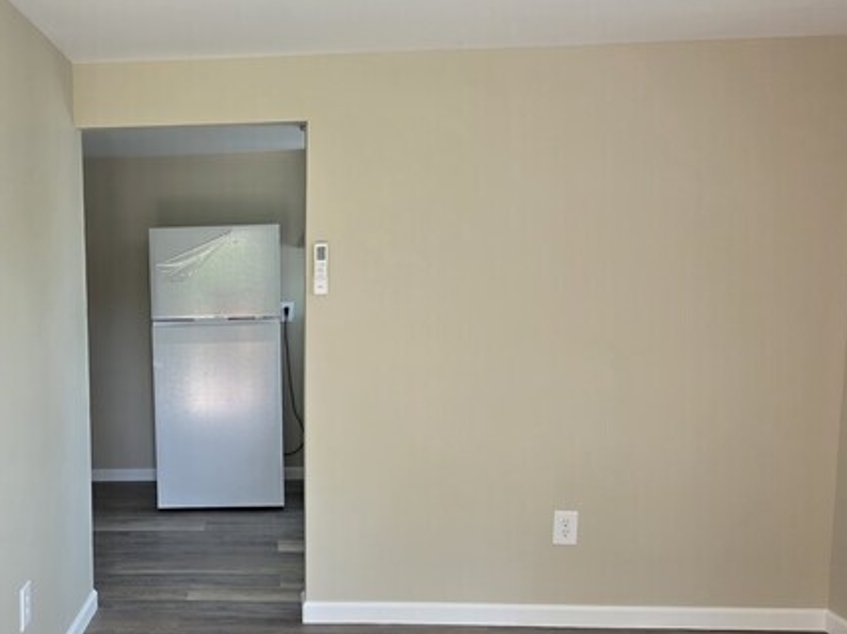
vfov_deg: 39.5
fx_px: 880
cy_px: 376
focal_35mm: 36
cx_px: 196
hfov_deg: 49.0
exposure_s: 1/180
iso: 125
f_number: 1.7
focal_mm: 6.3
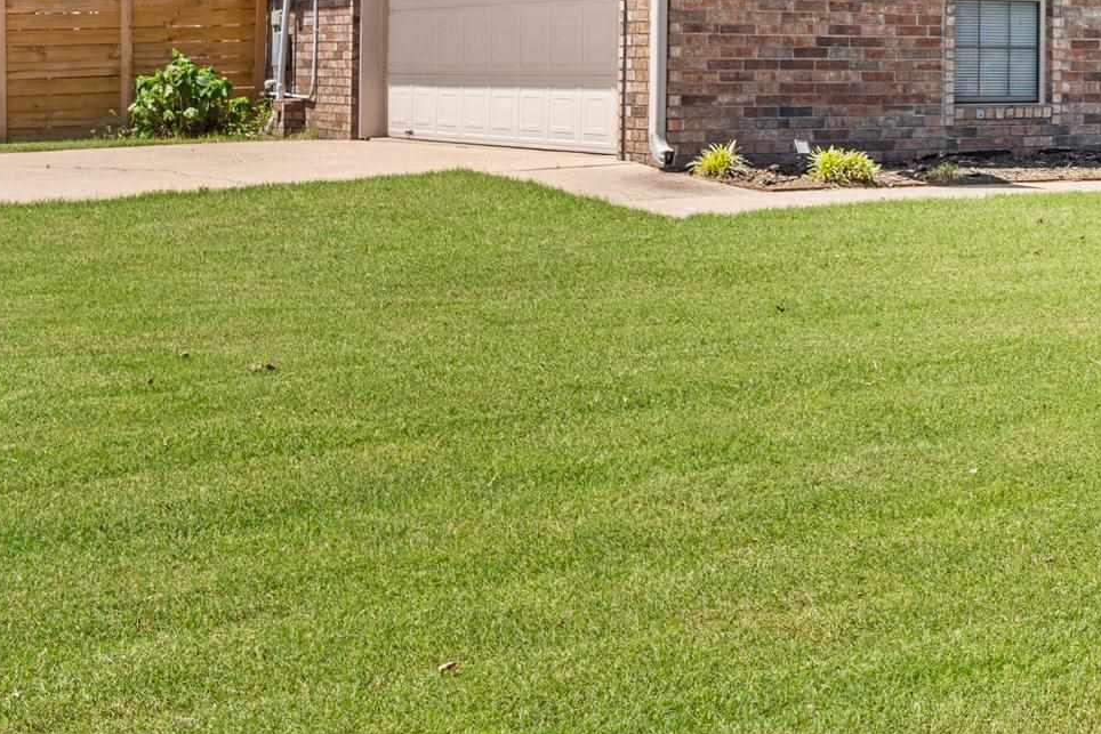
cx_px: 1271
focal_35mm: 70
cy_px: -46
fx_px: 2141
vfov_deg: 18.8
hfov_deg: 26.2
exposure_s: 1/100
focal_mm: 18
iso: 250
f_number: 8
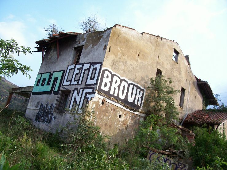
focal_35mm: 34
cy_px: 85
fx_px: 223
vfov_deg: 41.8
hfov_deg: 54.0
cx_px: 114
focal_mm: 5.6
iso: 80
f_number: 2.7
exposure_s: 1/468
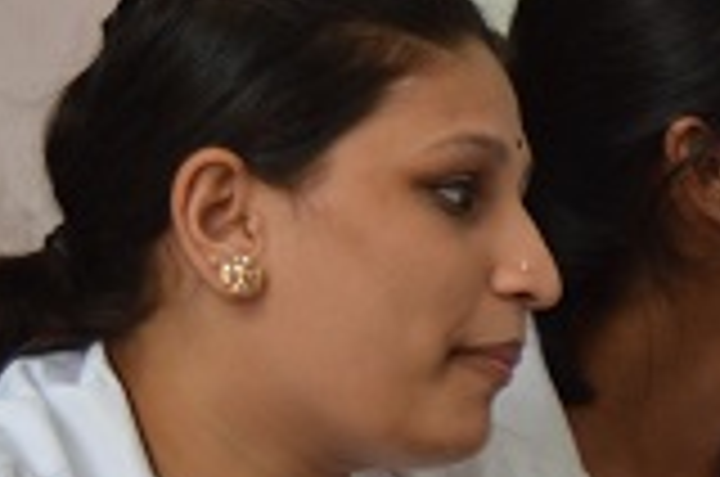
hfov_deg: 6.8
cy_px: 738
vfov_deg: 4.6
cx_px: 1498
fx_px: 5884
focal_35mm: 295
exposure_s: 1/100
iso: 200
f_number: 4.5
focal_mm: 35
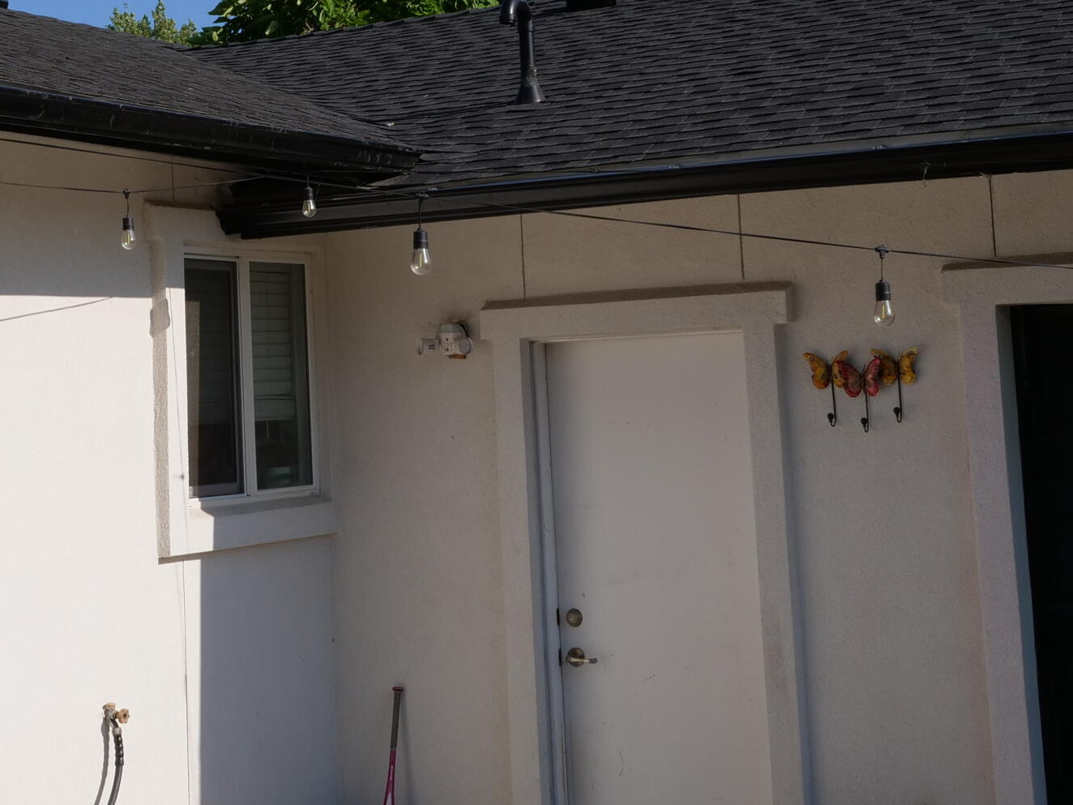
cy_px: 126
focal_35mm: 68
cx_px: 333
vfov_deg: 21.3
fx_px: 2108
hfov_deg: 28.3
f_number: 8
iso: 200
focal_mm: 15
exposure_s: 1/640
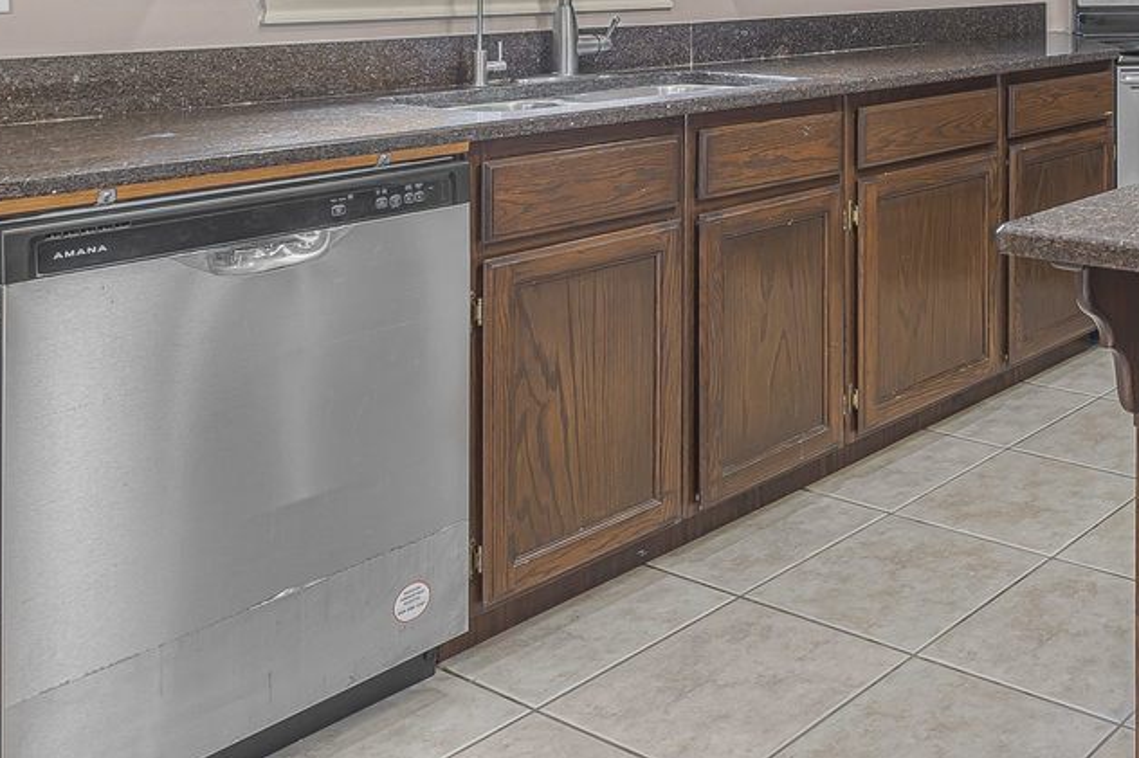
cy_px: -25
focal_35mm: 41
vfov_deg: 30.0
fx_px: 1297
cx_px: 1202
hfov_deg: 40.0
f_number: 9
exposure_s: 1
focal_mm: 16
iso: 200
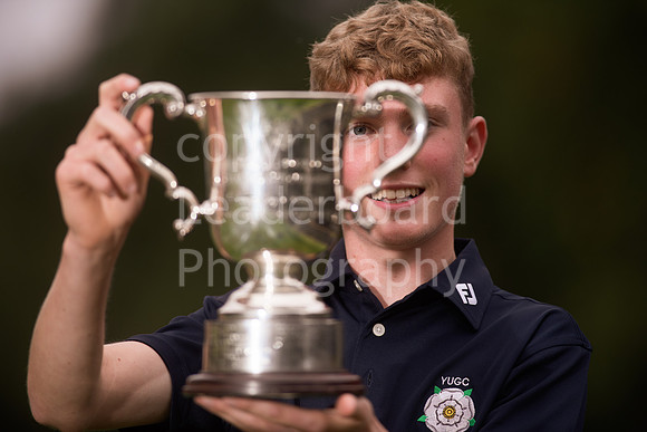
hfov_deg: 6.9
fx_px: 5393
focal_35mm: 300
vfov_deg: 4.6
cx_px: 324
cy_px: 216
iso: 160
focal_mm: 300
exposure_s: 1/250
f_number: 4
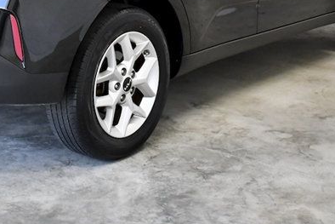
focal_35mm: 104
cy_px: -63
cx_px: 106
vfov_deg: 12.8
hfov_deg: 19.6
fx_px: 968
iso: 2500
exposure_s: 1/1000
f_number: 4.5
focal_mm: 27
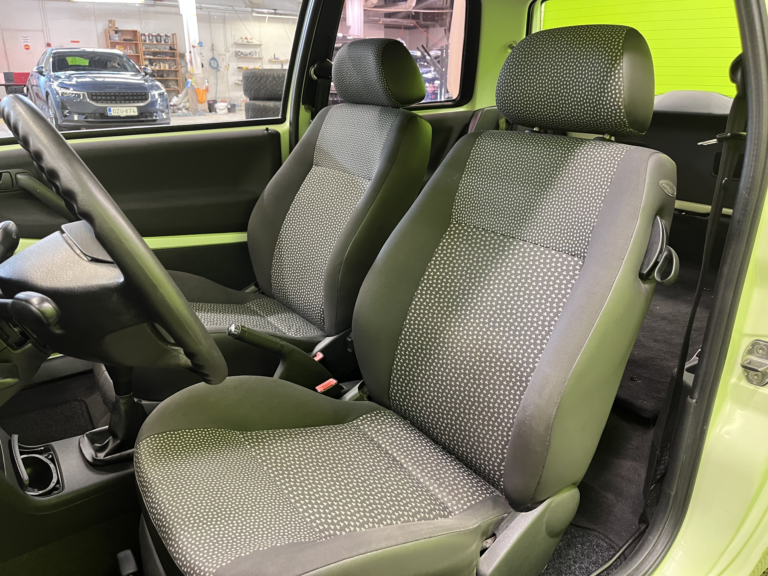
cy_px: 288
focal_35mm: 26
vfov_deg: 53.1
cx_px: 384
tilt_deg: -18.6
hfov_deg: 67.3
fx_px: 577
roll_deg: -0.1
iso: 400
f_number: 1.6
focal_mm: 5.1
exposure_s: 1/50
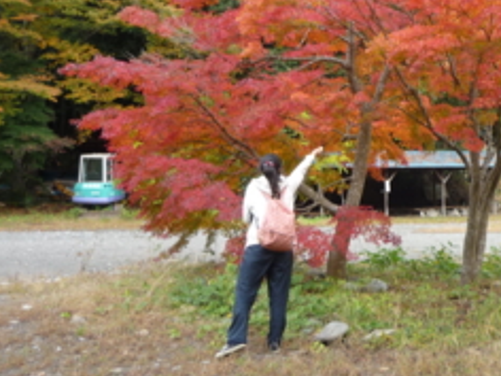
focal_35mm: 56
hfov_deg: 33.6
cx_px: 380
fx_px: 810
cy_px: 119
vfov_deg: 25.9
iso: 100
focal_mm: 5.5
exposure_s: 1/80
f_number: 2.8
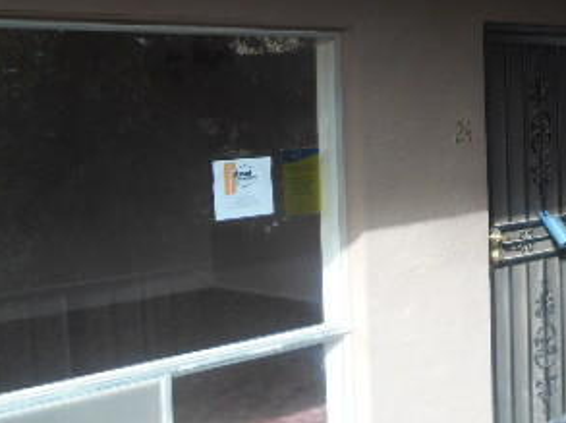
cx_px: 394
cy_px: 164
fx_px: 1143
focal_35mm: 70
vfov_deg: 20.9
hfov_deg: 27.6
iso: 80
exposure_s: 1/160
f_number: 3.6
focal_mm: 5.8
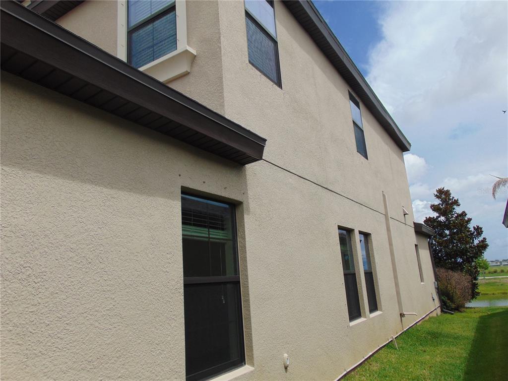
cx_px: 254
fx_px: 367
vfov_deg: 54.9
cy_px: 190
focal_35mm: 25
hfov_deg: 69.4
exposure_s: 1/400
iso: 80
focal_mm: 4.5
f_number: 7.7
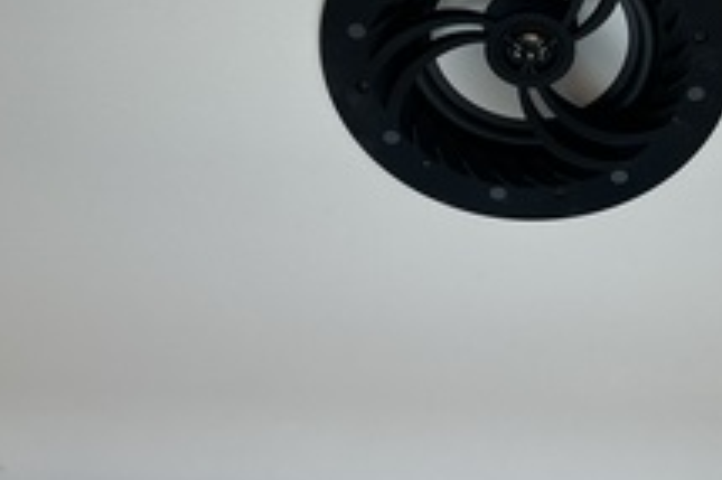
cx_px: 564
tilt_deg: +55.6
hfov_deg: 31.2
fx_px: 1262
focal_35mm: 63
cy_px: 79
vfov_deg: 21.2
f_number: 1.5
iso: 40
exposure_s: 1/121
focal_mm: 5.7
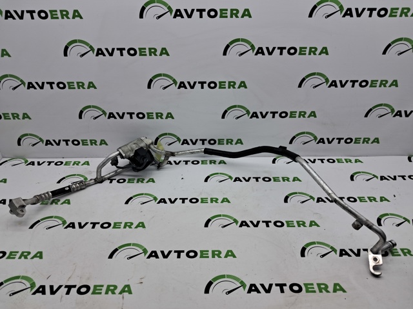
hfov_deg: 65.4
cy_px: 154
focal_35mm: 27
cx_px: 206
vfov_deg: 51.3
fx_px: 322
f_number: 1.8
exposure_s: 1/100
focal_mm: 4
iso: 50
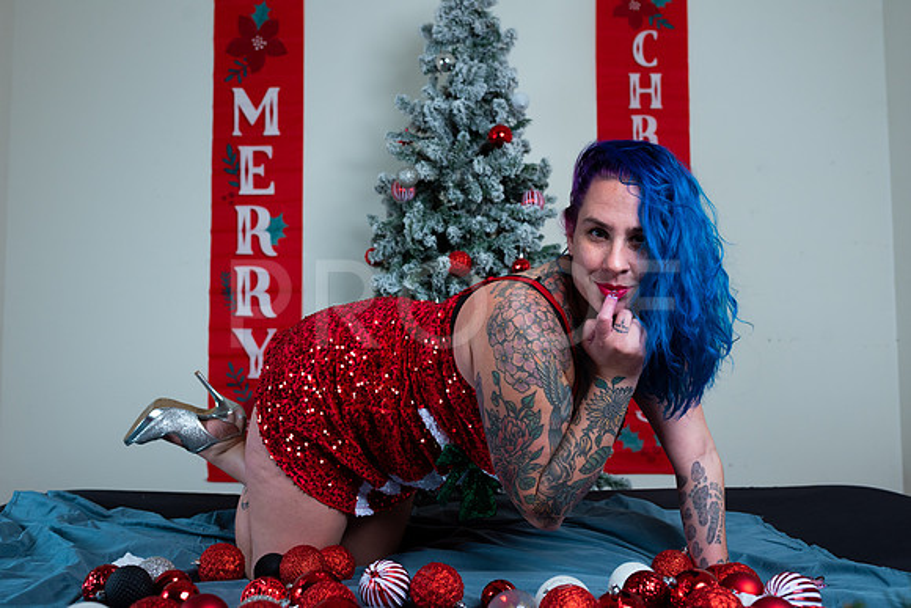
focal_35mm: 35
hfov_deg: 54.4
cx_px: 456
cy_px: 304
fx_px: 886
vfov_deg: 37.9
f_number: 5
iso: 400
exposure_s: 1/640
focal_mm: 35
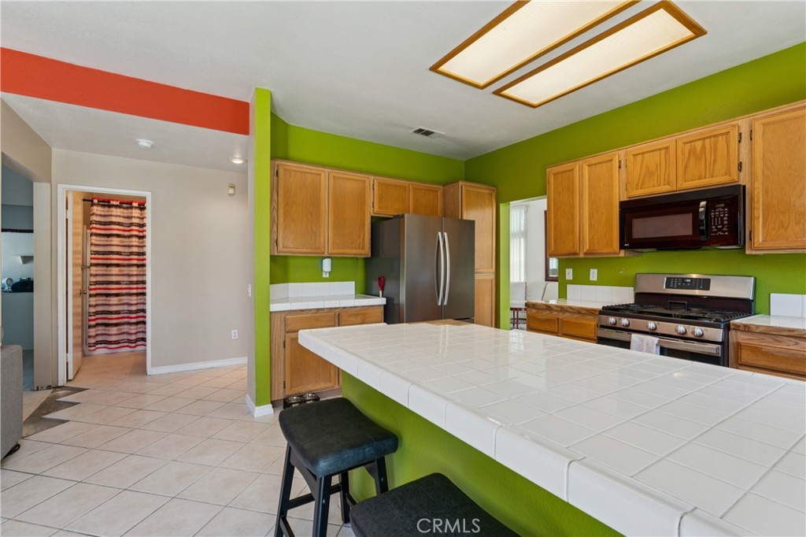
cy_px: 268
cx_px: 403
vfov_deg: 72.4
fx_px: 367
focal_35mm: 16
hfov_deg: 95.3
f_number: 13
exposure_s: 1/2.5
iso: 100
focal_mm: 16.4
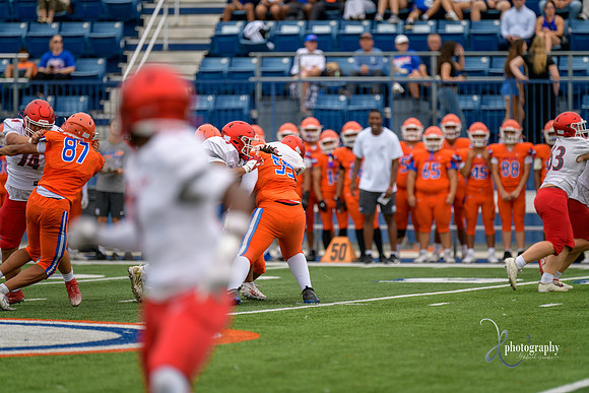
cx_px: 294
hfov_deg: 7.6
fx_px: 4418
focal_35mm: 270
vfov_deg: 5.1
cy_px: 196
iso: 125
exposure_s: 1/800
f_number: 2.8
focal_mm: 270
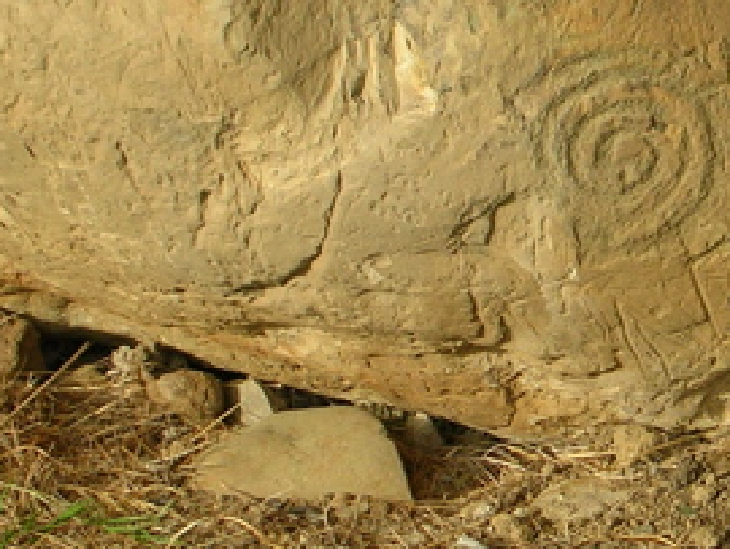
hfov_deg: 10.9
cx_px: 765
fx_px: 3799
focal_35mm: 180
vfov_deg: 8.3
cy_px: 260
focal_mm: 11.5
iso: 50
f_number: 3.9
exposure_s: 1/543
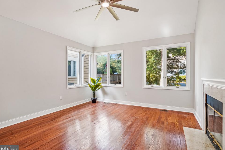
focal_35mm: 17
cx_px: 112
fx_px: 106
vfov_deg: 70.5
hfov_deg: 93.3
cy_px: 74
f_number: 8
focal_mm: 16
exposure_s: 1/15
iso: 200
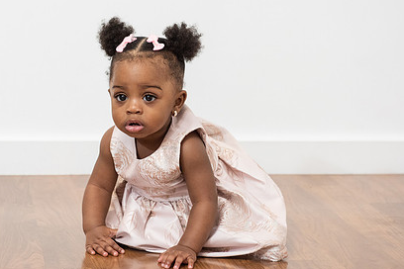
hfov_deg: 17.5
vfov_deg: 11.7
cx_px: 141
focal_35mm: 117
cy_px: 123
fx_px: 1313
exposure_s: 1/200
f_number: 4
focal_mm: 70
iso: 1600
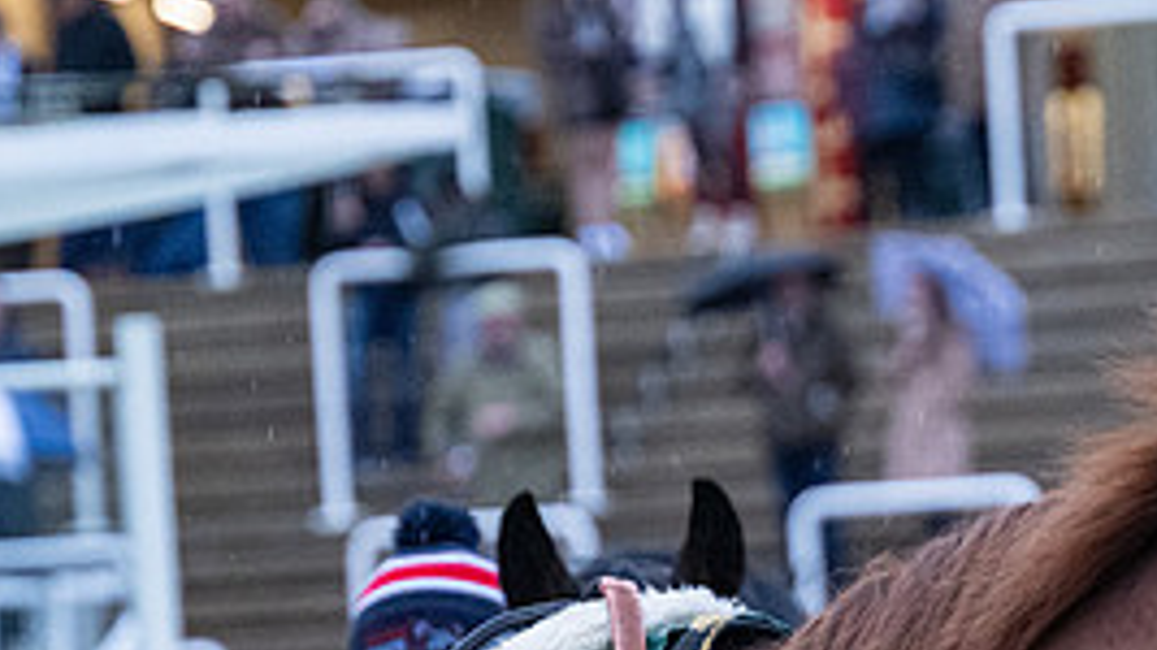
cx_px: 1362
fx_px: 11041
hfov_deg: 6.0
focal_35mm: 360
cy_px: 759
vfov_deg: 3.4
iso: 3200
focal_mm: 115
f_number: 4
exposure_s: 1/500
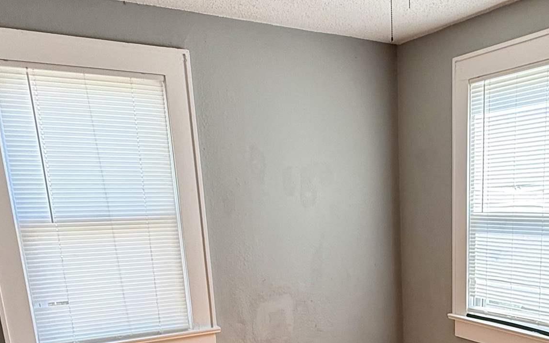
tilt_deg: -14.2
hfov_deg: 47.2
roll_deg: +0.9
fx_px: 598
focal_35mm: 40
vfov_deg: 29.5
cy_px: 354
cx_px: 422
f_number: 2.2
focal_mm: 2.22
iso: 64
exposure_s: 1/99
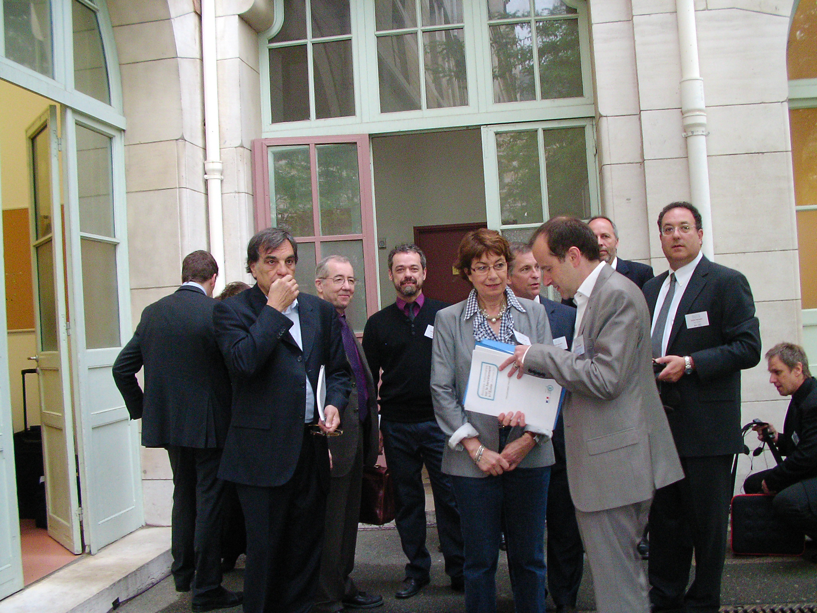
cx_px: 408
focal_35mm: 38
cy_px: 306
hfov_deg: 49.0
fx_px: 897
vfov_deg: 37.7
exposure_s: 1/30
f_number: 3.5
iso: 200
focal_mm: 5.8
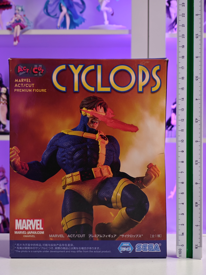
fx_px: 635
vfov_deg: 24.4
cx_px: 103
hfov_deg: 18.4
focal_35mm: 80
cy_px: 138
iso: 400
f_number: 2.4
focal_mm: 7.48
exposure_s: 1/15.4
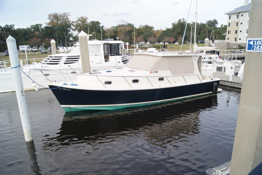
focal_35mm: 27
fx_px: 197
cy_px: 88
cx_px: 131
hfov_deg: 67.3
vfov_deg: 48.0
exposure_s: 1/80
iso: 100
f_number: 8
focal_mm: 18
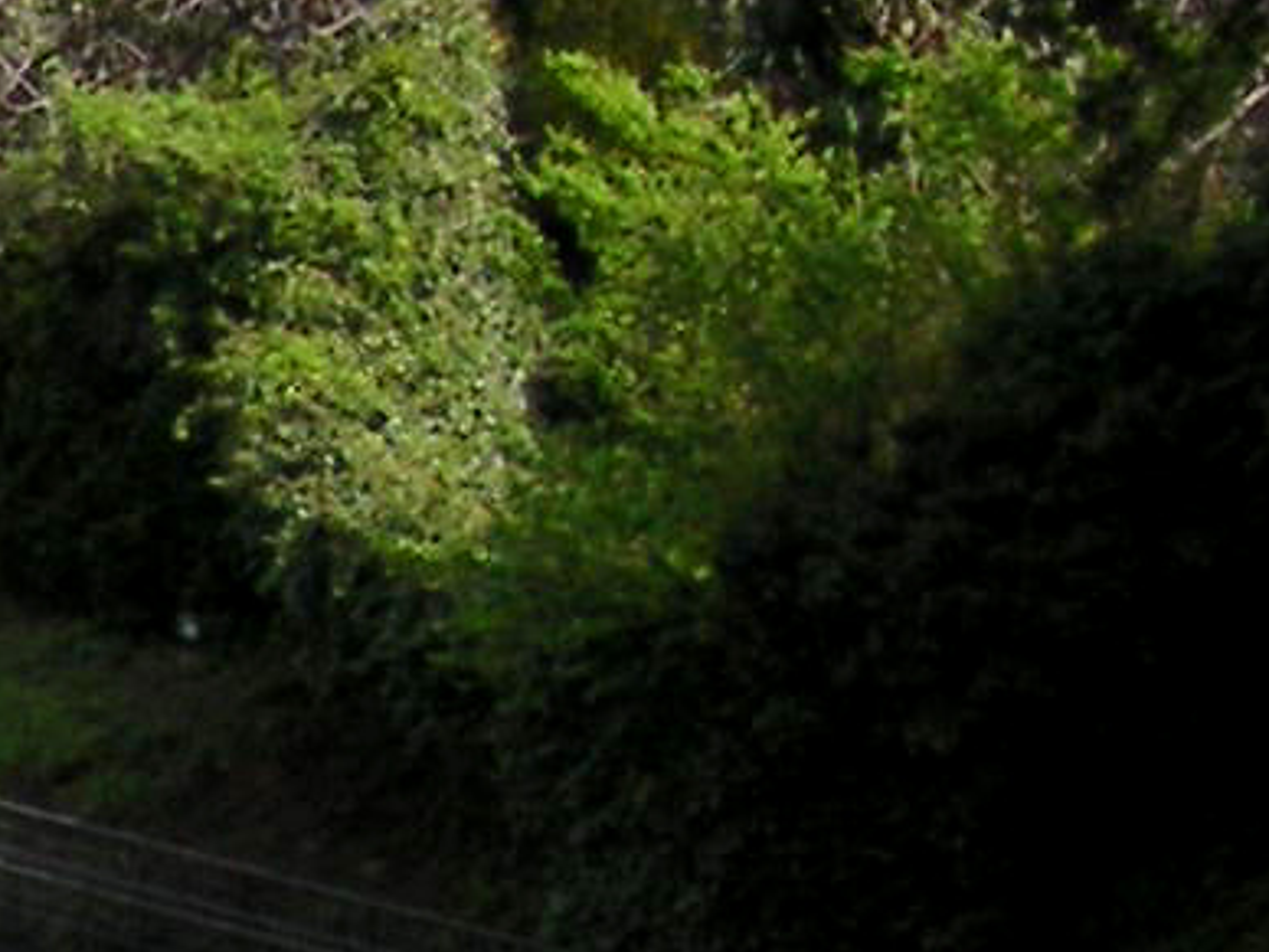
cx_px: -2440
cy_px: 1848
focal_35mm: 244
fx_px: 8945
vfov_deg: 6.0
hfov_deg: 7.3
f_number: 2.8
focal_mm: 6.1
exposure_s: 1/750
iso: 50
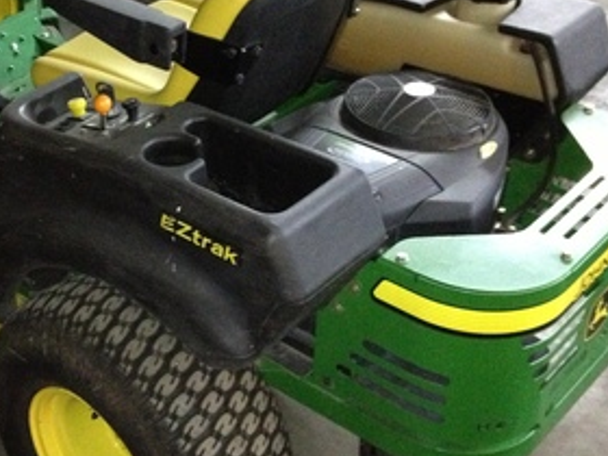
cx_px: 126
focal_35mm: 68
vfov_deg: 21.6
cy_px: 180
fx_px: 1194
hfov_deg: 28.0
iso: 800
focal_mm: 4.28
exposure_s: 1/16
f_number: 2.4
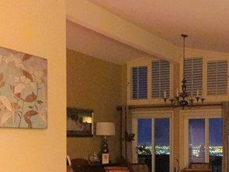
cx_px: 182
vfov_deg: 22.8
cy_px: 146
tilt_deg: -0.8
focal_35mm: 63
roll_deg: -0.2
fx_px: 417
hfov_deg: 30.0
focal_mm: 4.15
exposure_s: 1/15
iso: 1000
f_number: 2.2
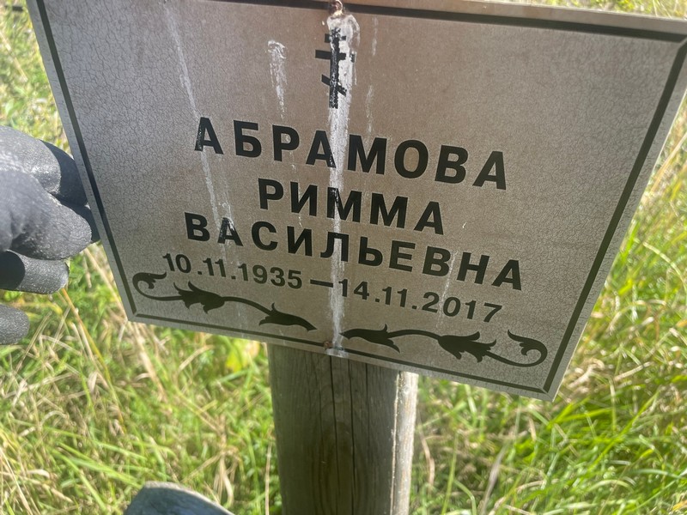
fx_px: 516
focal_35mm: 26
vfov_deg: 53.1
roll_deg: -2.9
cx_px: 344
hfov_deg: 67.3
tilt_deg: -30.8
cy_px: 258
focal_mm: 4.2
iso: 32
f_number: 1.6
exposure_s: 1/633
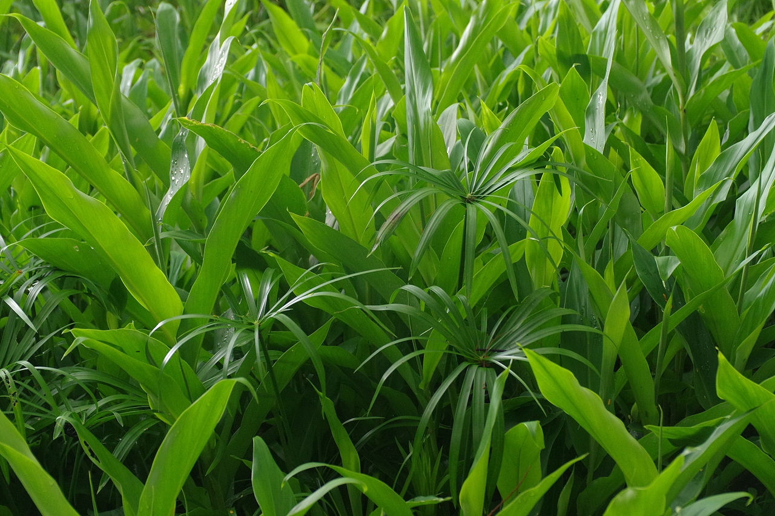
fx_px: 1248
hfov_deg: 34.5
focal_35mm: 58
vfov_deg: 23.4
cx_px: 388
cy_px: 258
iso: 1600
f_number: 4.5
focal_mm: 39
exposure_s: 1/30
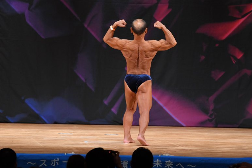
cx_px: 126
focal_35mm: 272
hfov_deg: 7.6
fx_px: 1904
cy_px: 84
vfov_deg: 5.1
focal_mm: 180
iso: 3200
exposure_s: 1/400
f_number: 5.6
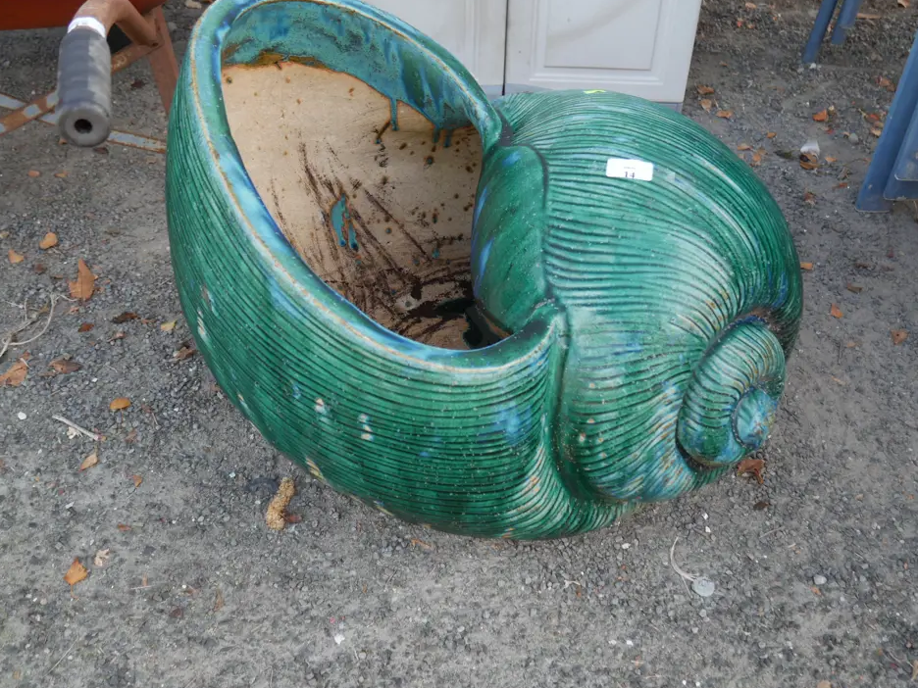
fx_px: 928
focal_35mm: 35
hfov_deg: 52.6
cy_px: 326
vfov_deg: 40.7
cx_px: 479
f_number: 3.6
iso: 200
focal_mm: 16
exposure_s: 1/80
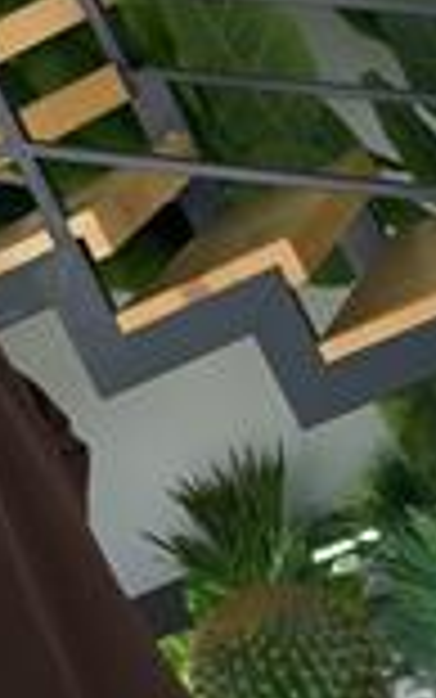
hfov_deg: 9.4
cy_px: 412
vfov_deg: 15.4
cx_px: -193
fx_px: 2583
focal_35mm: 136
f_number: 1.78
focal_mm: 6.76
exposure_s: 1/296
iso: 64
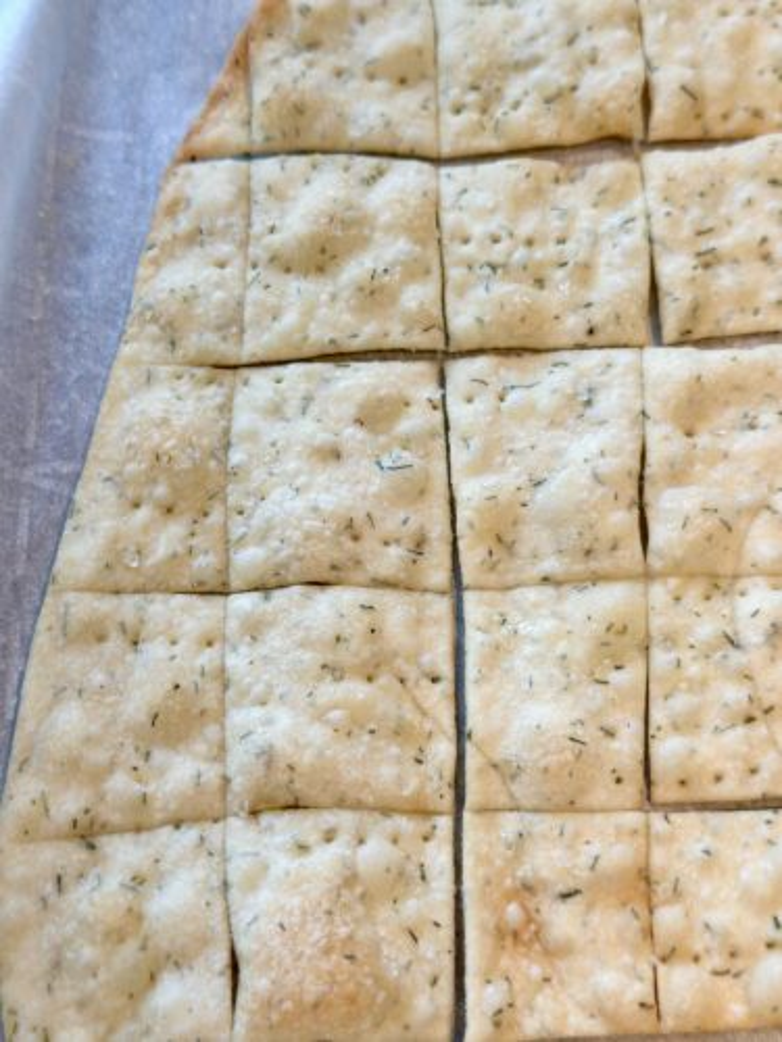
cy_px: 521
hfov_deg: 30.3
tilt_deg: -71.2
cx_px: 391
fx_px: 1446
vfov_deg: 39.7
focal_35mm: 48
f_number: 1.78
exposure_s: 1/60
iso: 80
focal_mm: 6.86
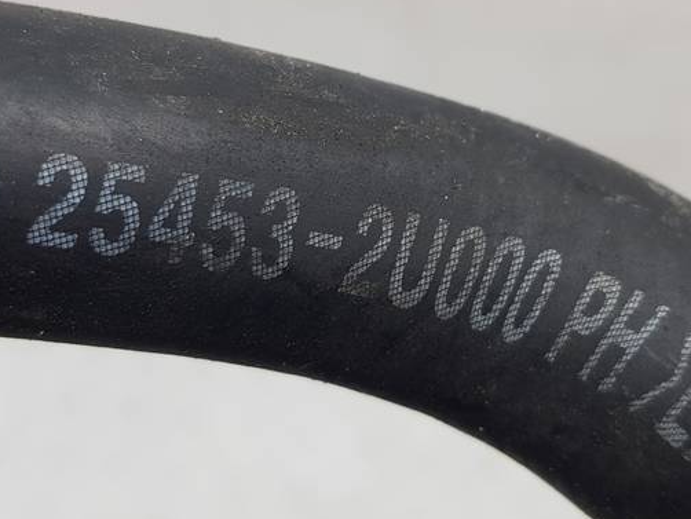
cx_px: 340
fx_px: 1058
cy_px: 205
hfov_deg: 36.2
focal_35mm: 53
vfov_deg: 27.5
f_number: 1.7
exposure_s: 1/50
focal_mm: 4.2
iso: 50
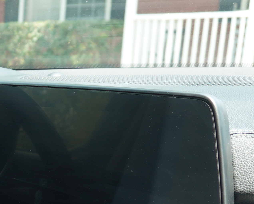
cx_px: -170
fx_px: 797
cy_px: 312
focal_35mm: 106
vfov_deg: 13.6
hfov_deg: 16.0
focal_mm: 16
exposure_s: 1/50
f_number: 4.5
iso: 100
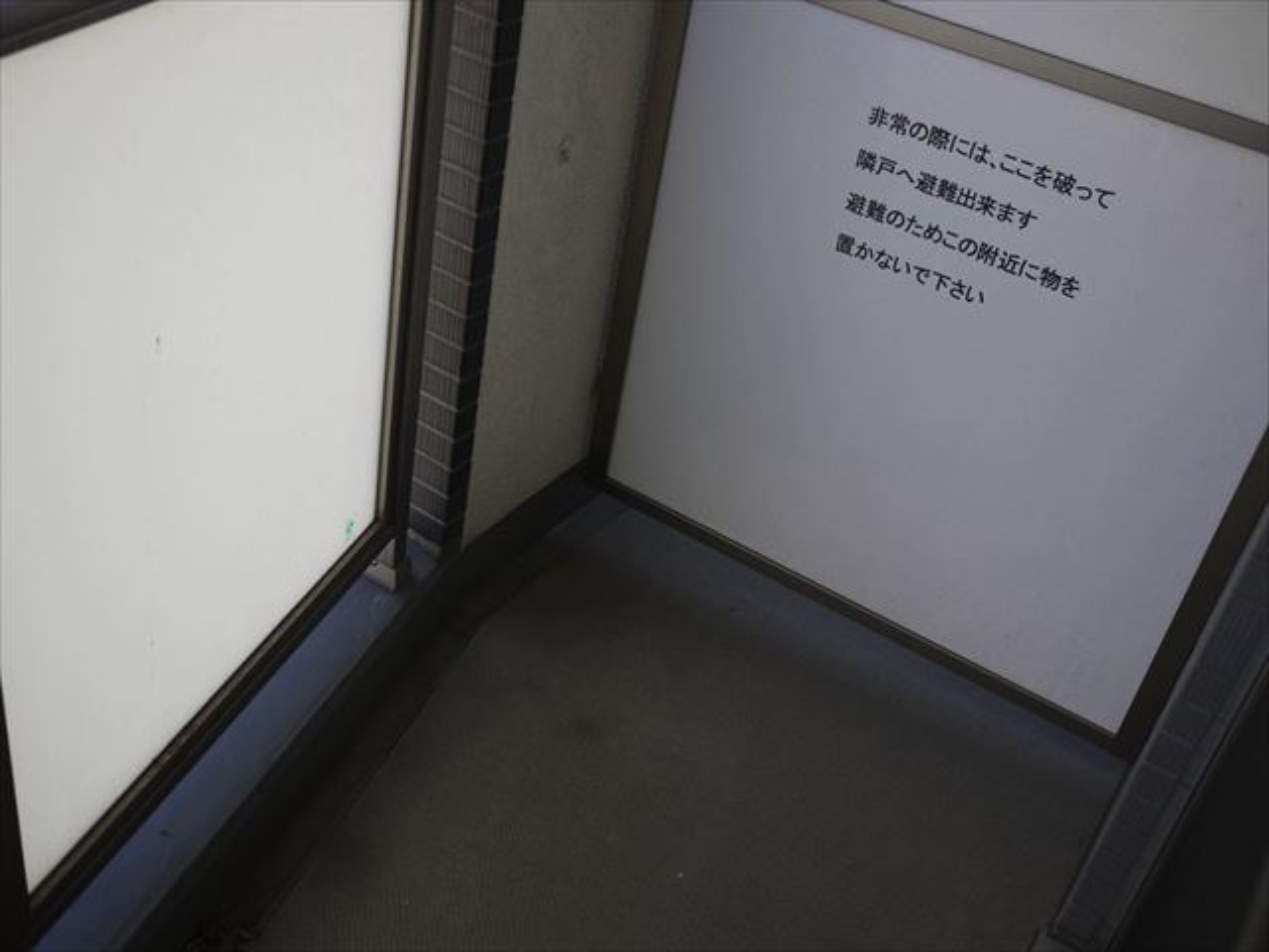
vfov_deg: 36.0
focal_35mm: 40
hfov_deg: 46.8
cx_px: 634
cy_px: 476
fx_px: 1466
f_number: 2.2
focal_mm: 20
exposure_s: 1/1300
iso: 100
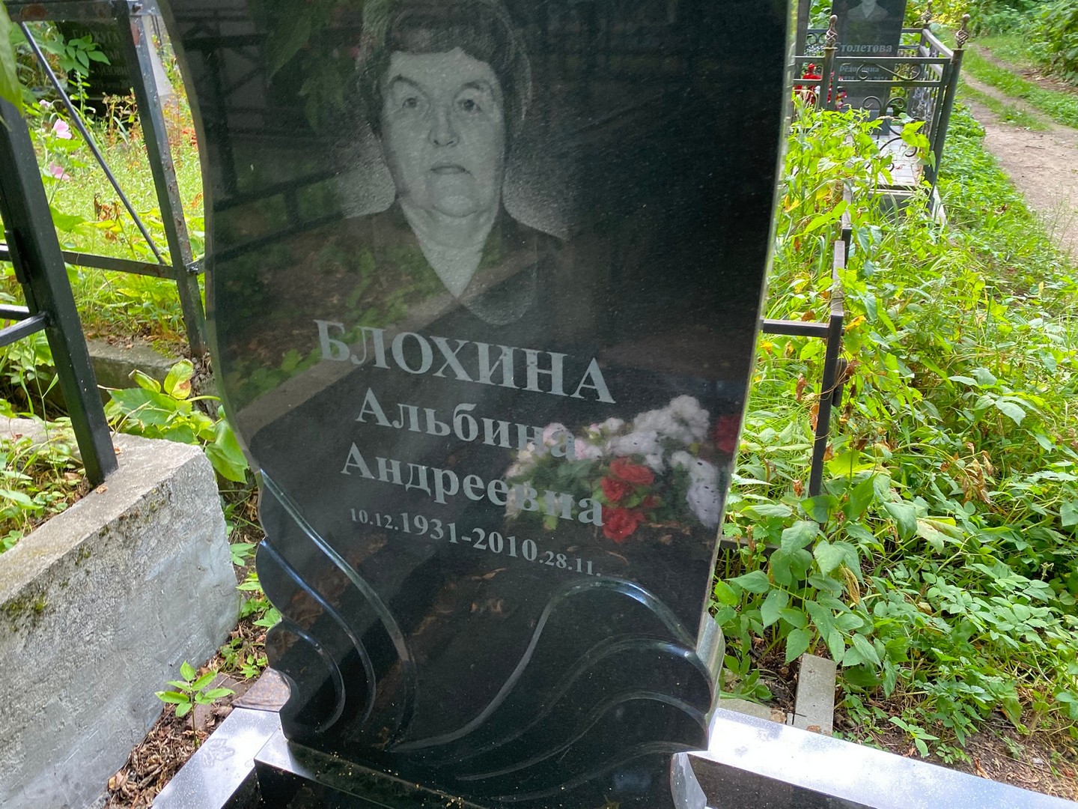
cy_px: 404
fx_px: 810
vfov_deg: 53.1
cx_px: 539
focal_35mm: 26
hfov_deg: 67.3
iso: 125
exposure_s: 1/111
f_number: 1.8
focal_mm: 4.25
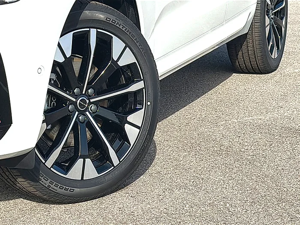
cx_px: 150
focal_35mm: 100
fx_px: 867
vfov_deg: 14.8
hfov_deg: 19.6
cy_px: 112
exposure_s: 1/4608
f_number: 1.78
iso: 64
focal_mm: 6.86
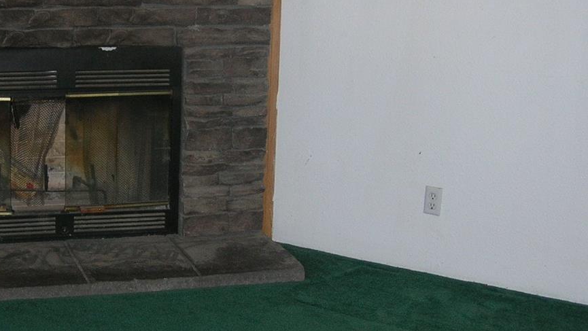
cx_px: 123
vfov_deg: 17.7
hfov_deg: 30.3
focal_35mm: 68
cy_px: 152
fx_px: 1060
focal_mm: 6
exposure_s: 1/60.1
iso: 50
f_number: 2.7
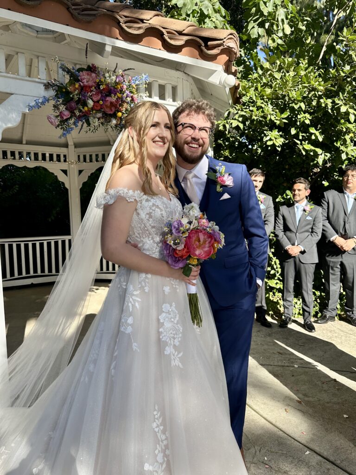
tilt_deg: -7.8
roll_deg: +0.3
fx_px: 329
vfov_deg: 71.6
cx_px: 178
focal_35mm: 24
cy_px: 238
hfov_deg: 56.8
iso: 80
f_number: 1.78
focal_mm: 6.86
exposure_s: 1/1779
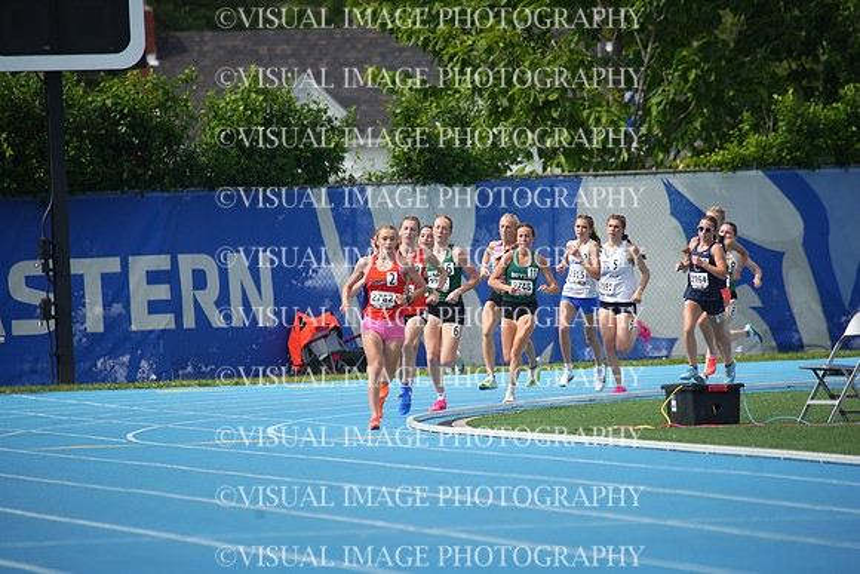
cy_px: 287
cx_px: 430
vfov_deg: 3.4
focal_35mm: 400
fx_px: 9557
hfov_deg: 5.2
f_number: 5.6
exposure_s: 1/1250
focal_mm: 400
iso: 320
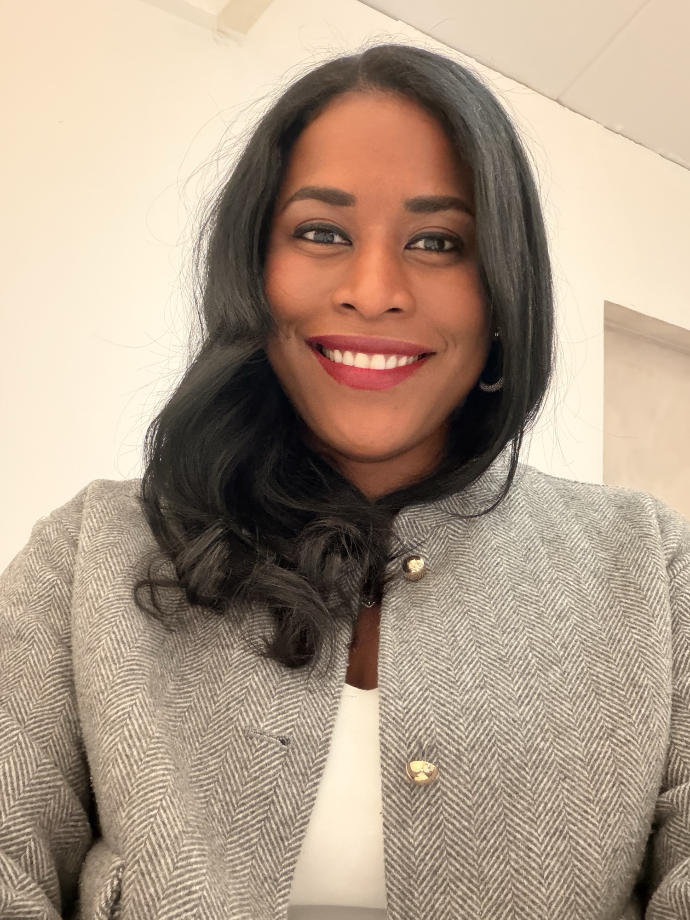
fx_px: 797
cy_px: 460
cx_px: 345
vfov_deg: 60.0
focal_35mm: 30
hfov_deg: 46.8
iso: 800
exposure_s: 1/17
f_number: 1.9
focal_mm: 2.71
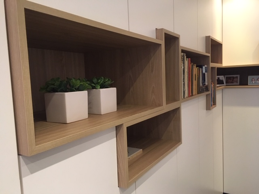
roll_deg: +2.7
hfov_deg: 61.7
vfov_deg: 48.2
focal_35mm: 29
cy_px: 97
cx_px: 130
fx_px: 217
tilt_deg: -4.8
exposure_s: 1/17
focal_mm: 4.15
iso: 200
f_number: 2.2
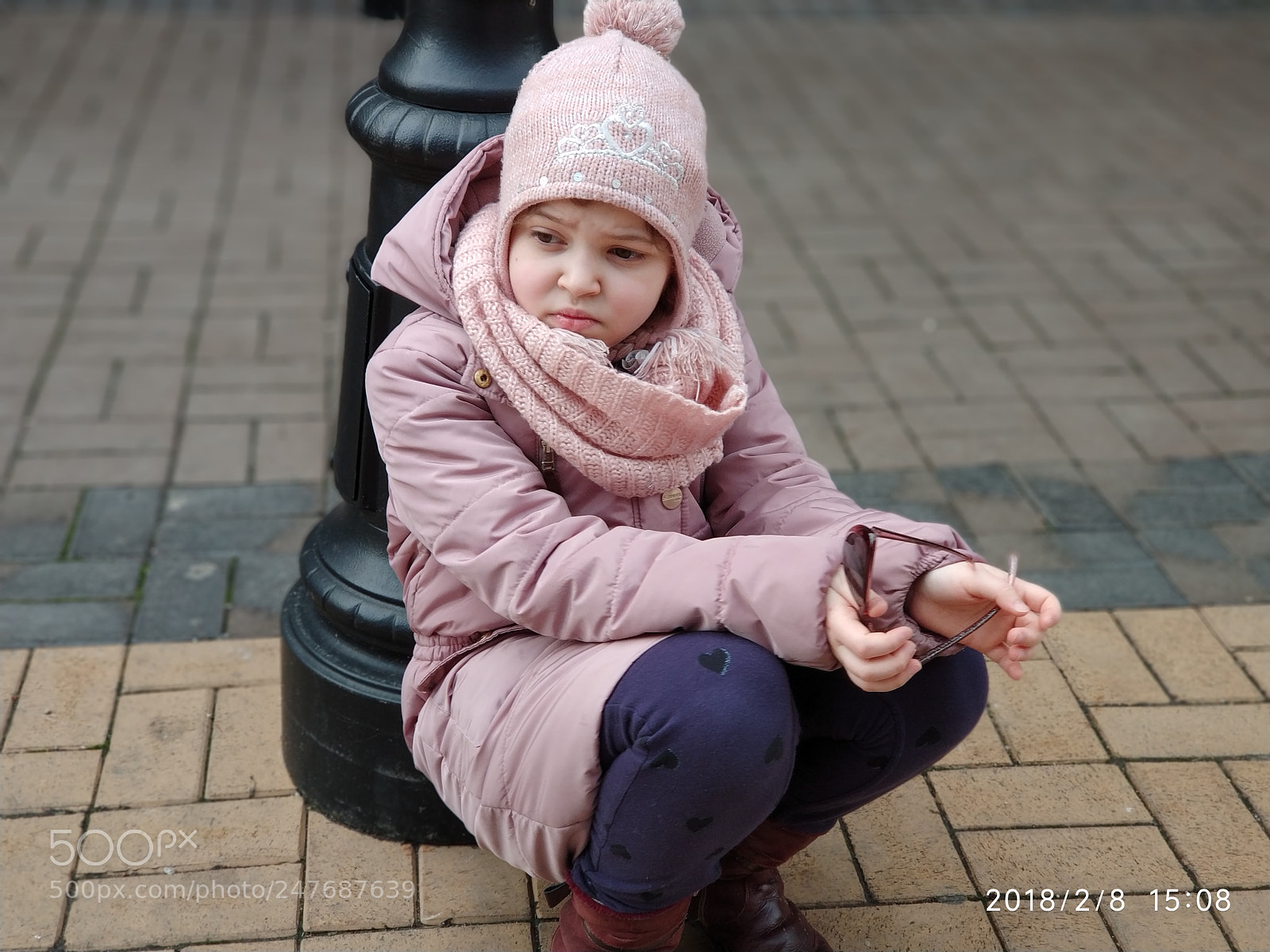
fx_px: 1908
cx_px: 635
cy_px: 476
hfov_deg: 36.8
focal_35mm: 52
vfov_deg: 28.0
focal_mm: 6.06
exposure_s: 1/100
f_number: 2.6
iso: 125
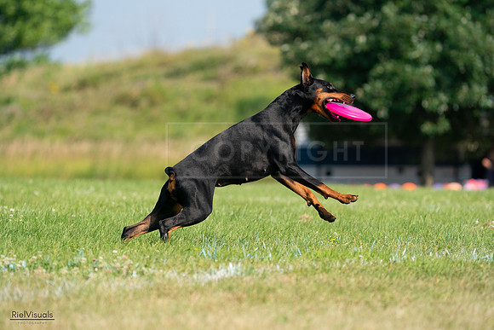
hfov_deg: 5.9
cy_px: 165
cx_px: 247
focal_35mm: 347
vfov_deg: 4.0
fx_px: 4763
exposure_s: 1/4000
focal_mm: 347
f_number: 6.3
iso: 1250
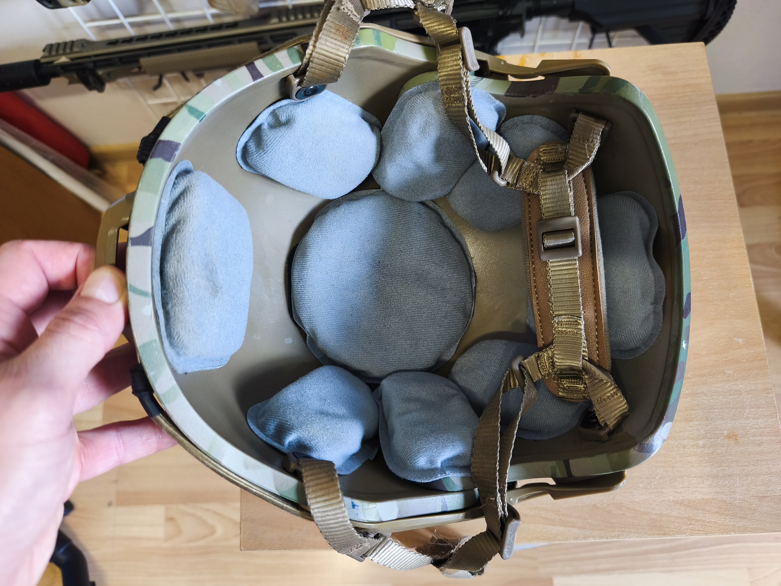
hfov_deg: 73.9
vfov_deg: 58.9
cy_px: 293
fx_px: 519
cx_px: 390
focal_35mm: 23
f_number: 1.65
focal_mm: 6.18
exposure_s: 1/50
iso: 500
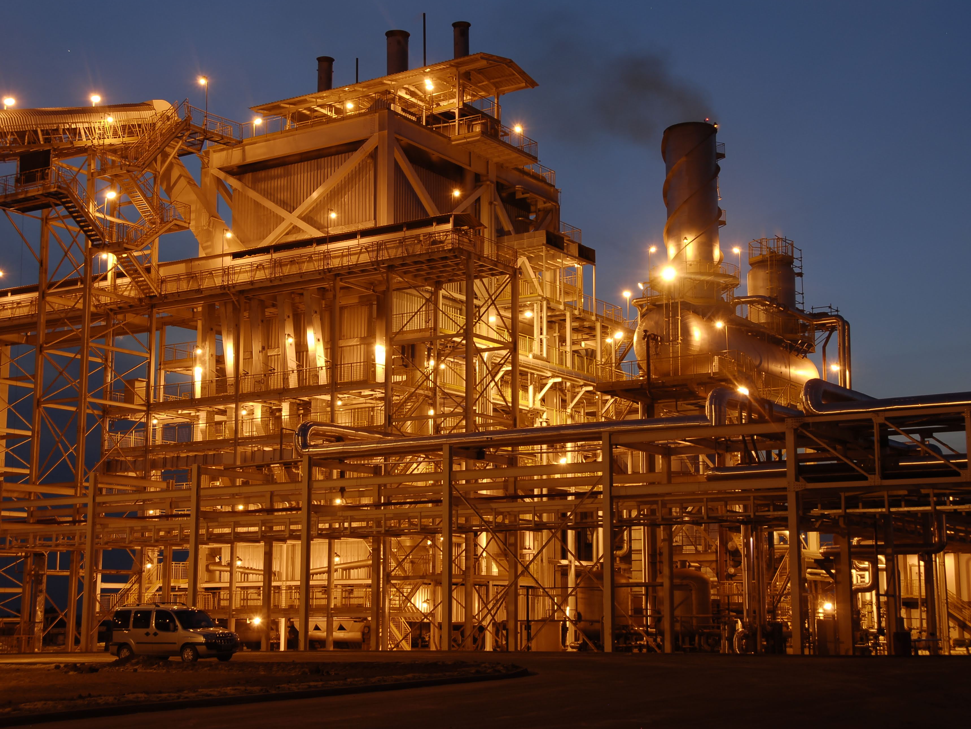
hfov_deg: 36.8
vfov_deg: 28.0
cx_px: 515
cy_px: 363
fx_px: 1459
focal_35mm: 52
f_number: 7.1
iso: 100
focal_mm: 32
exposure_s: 1/1.3
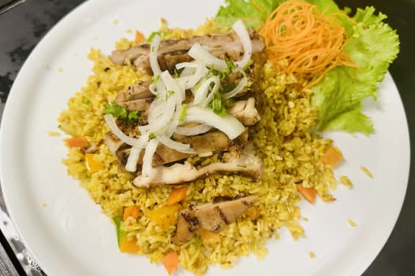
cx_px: 209
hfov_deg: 69.4
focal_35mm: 26
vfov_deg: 49.5
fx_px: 300
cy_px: 136
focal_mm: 6.86
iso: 160
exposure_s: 1/60
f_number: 1.78
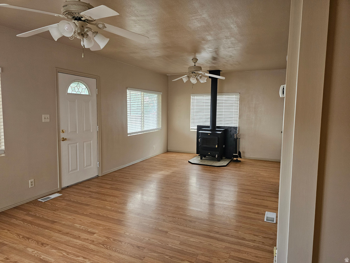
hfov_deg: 73.9
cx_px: 175
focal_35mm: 23
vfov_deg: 58.9
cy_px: 132
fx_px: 233
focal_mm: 6.3
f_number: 1.7
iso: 400
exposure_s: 1/120
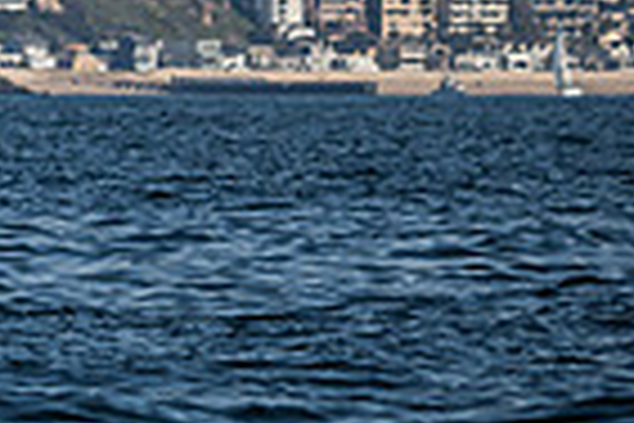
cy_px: -481
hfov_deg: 2.1
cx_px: -825
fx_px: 16853
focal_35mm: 957
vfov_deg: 1.4
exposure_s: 1/5000
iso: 400
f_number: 4.8
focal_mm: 170
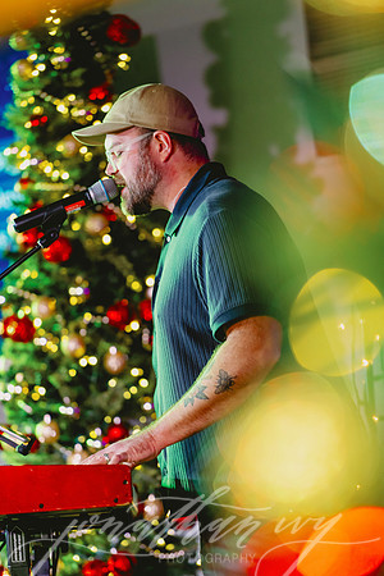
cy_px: 288
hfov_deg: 6.9
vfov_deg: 10.3
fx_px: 3200
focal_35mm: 200
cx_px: 192
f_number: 2.8
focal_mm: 200
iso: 1250
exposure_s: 1/160
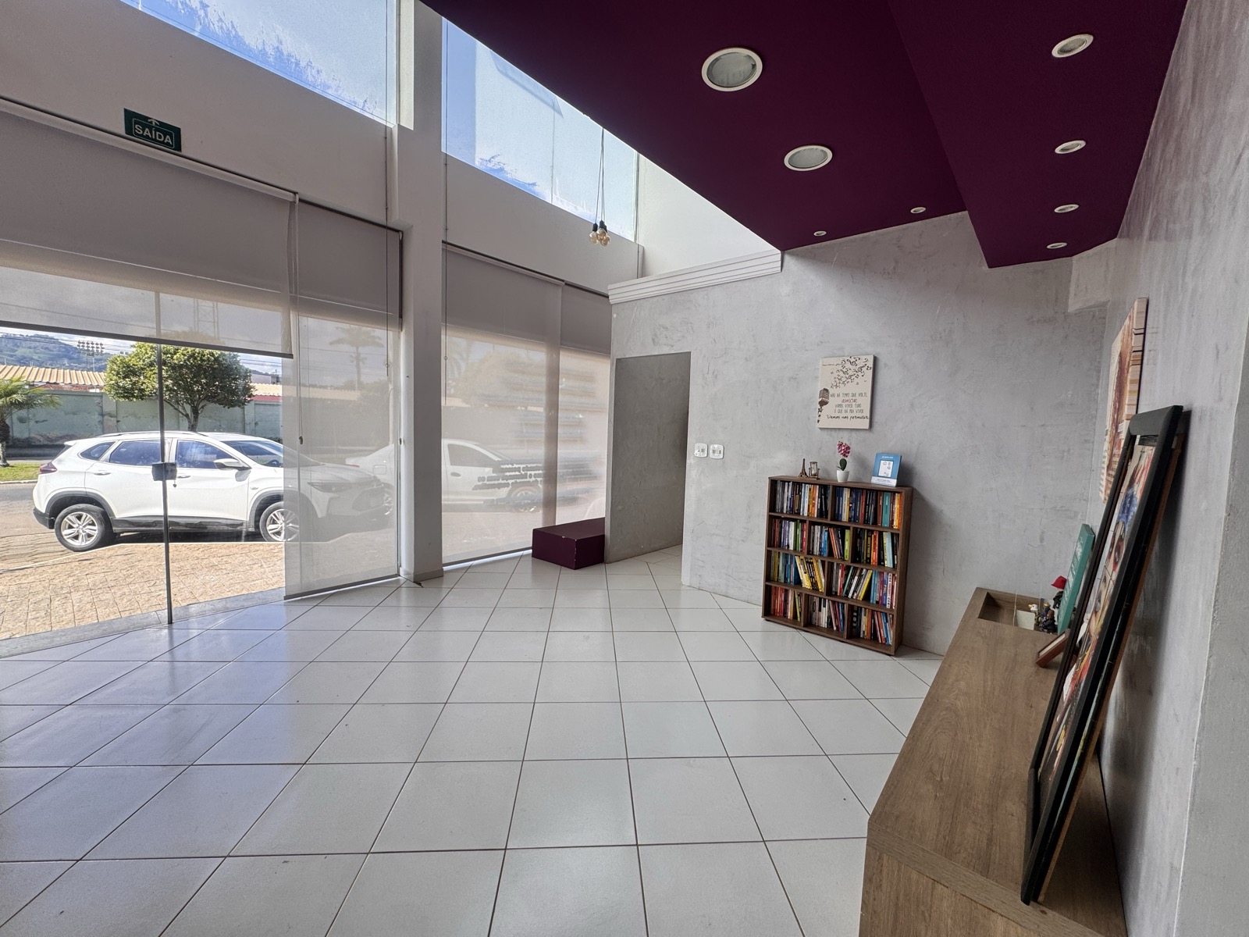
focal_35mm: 14
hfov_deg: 102.1
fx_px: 505
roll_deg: -2.1
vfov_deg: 85.7
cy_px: 468
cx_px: 624
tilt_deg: -5.6
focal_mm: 2.22
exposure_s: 1/226
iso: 50
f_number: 2.2
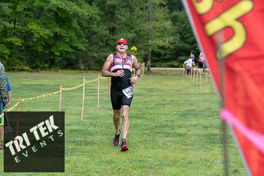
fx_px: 917
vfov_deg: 11.0
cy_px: 88
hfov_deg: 16.4
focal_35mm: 125
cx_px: 132
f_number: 4.5
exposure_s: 1/640
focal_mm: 125
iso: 320
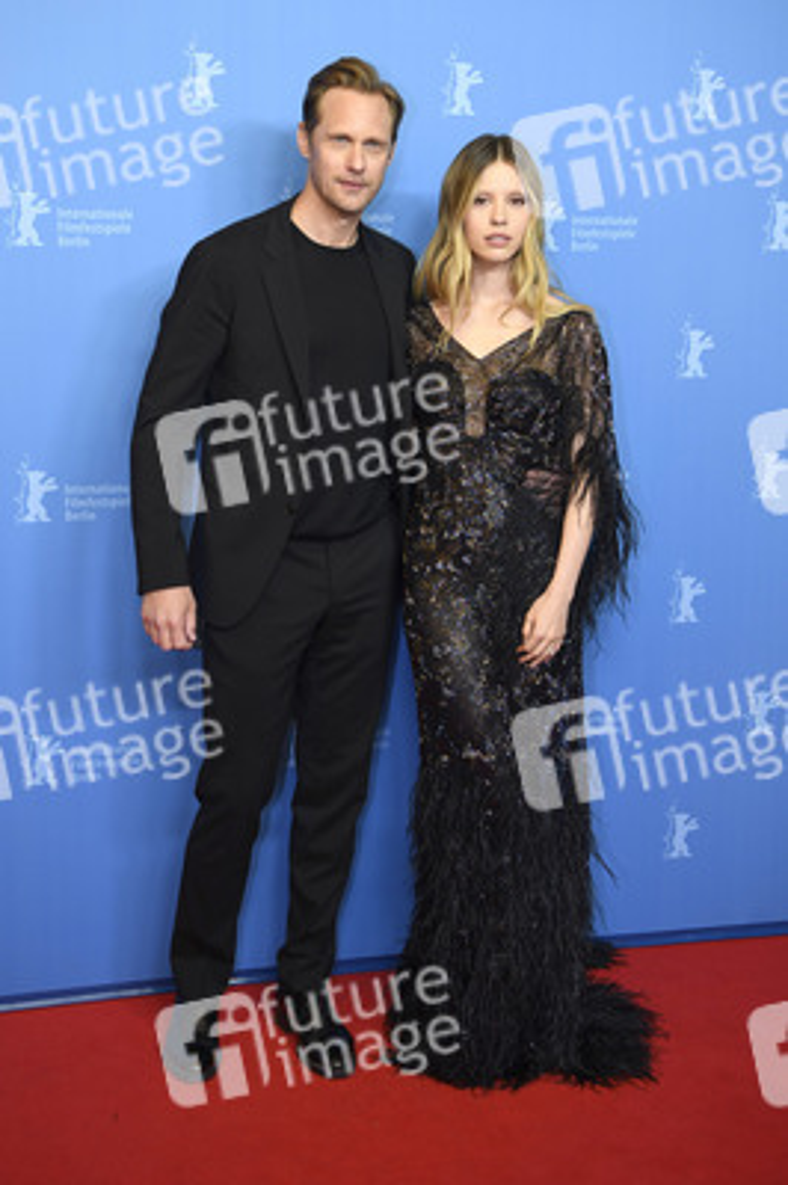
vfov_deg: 43.6
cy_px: 592
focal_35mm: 45
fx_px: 1480
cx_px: 394
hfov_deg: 29.8
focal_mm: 45
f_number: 3.5
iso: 640
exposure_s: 1/125
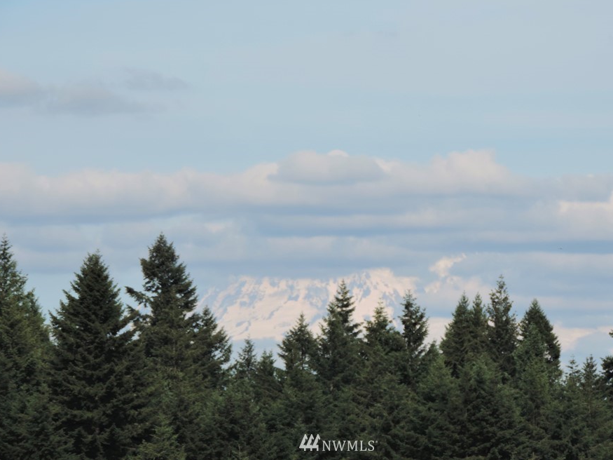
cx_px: 338
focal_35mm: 351
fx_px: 6215
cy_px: 200
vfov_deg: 4.2
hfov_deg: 5.6
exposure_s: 1/640
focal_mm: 53.5
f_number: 4.8
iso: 80
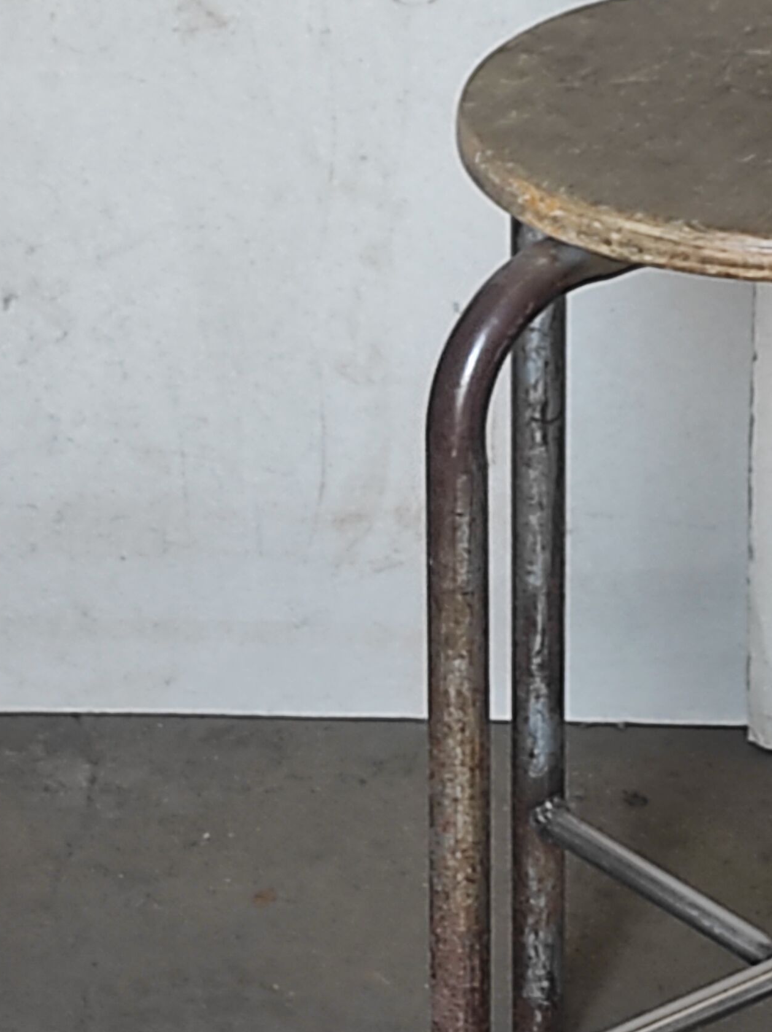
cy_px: 594
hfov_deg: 20.6
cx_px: 762
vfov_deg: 28.1
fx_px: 2055
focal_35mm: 69
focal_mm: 5.43
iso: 156
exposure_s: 1/50
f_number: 1.89
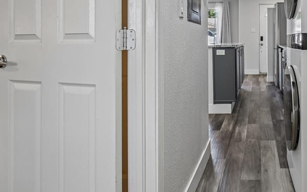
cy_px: 35
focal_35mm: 30
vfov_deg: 39.9
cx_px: 257
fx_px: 251
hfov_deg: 56.9
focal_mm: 14
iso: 400
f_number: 10
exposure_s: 1/13
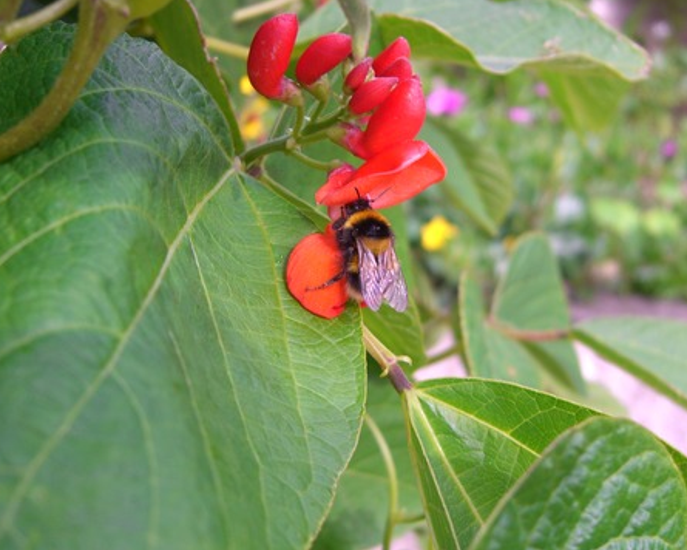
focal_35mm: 45
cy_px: 246
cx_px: 343
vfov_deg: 33.4
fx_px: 915
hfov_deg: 41.2
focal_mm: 7.9
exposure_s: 1/200
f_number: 2.8
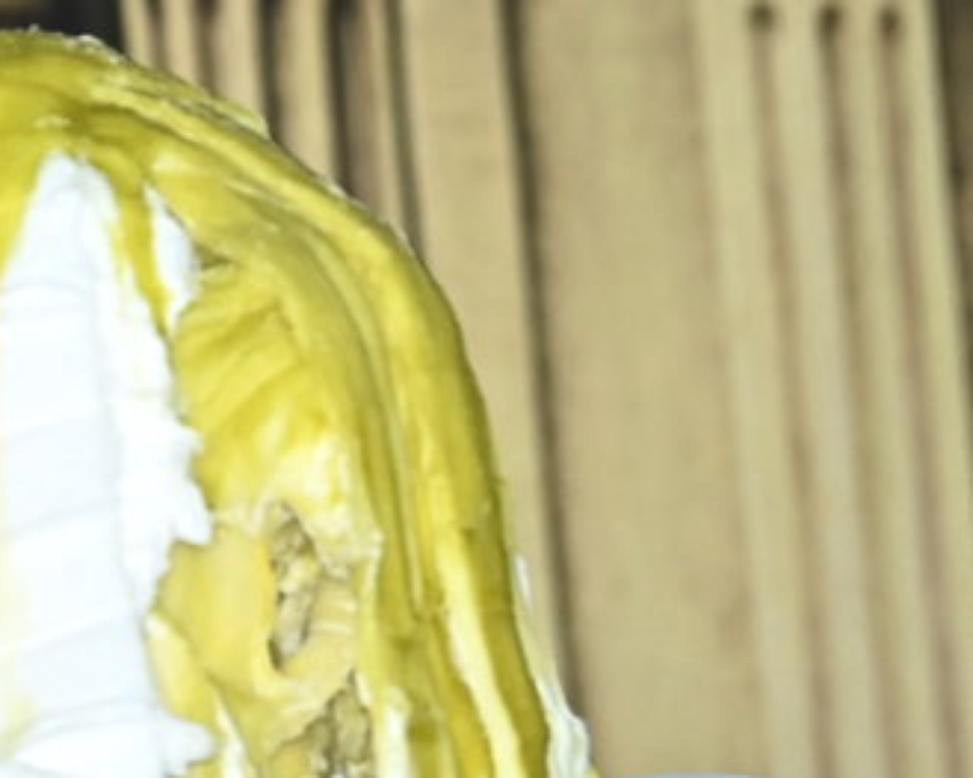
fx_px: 20670
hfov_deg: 2.7
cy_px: 268
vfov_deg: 2.2
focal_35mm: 718
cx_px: -801
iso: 2000
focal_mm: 180
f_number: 5.6
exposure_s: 1/200
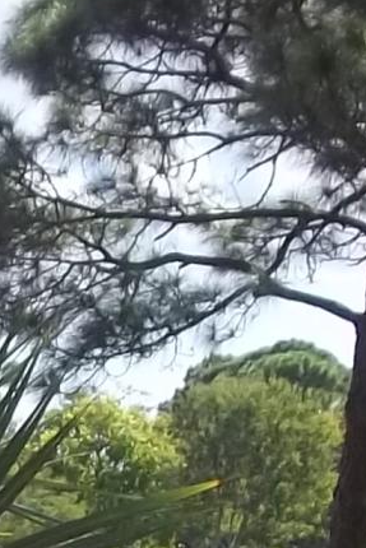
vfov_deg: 8.5
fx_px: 3535
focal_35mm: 232
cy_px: 994
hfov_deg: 5.4
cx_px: -888
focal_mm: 5.7
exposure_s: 1/80
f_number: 8.8
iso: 64
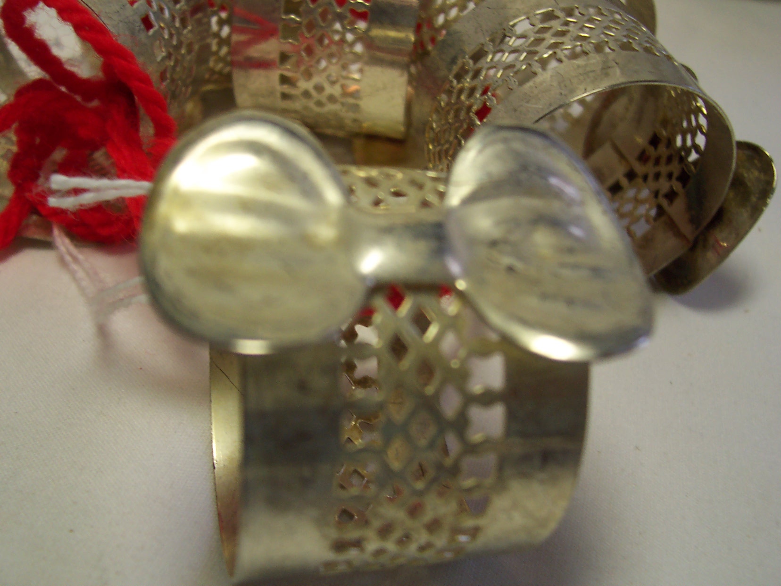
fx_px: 835
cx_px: 390
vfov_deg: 38.7
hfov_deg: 50.1
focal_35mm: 37
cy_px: 293
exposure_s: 1/90
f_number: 2.8
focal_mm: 5.6
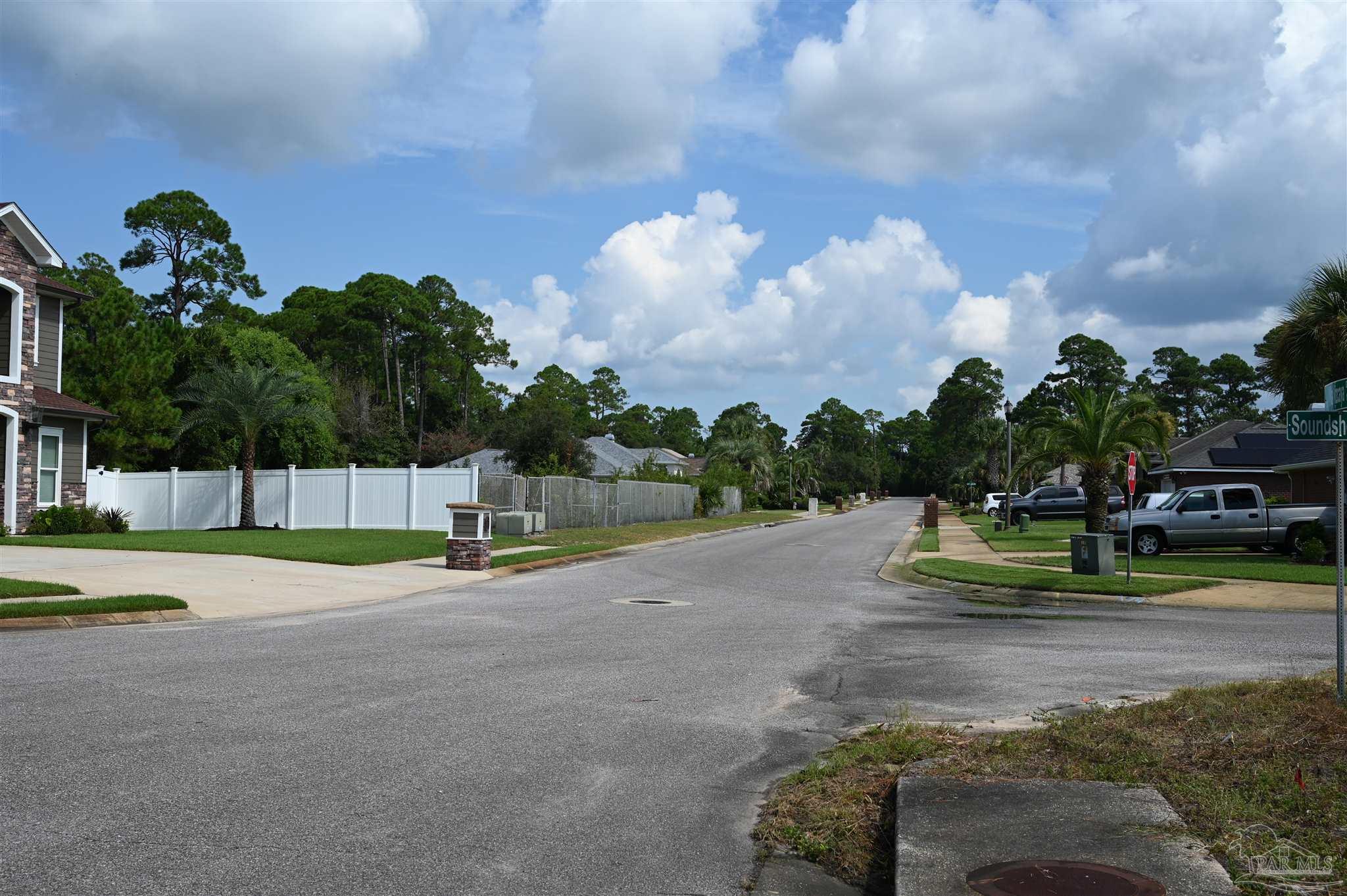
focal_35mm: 38
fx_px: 1421
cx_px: 674
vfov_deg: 35.0
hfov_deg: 50.7
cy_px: 448
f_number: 8
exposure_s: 1/400
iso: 100
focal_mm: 38
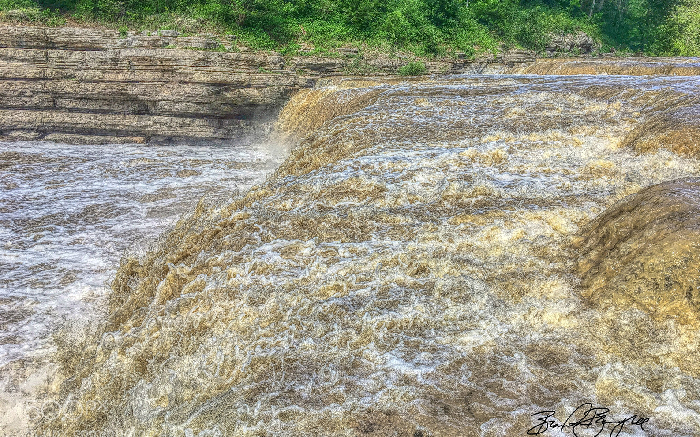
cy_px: 204
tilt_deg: -12.0
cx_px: 351
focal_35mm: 31
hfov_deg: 61.2
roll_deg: -0.9
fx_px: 591
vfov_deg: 40.6
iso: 25
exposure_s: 1/1040
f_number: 2.2
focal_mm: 4.15
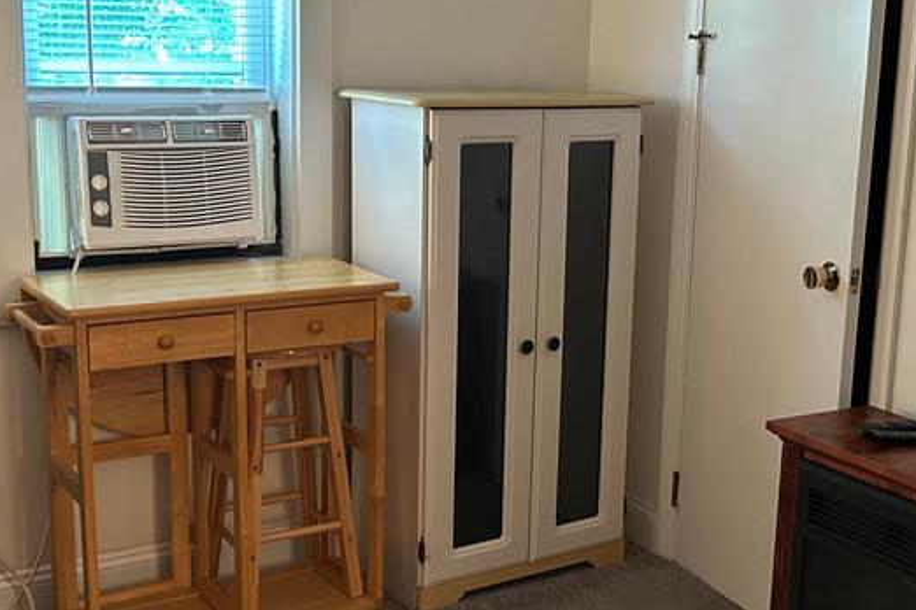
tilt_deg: -13.3
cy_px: 303
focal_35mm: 53
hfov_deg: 37.4
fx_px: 1348
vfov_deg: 25.5
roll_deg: -0.9
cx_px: 556
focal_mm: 5.7
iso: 500
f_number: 1.5
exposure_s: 1/40
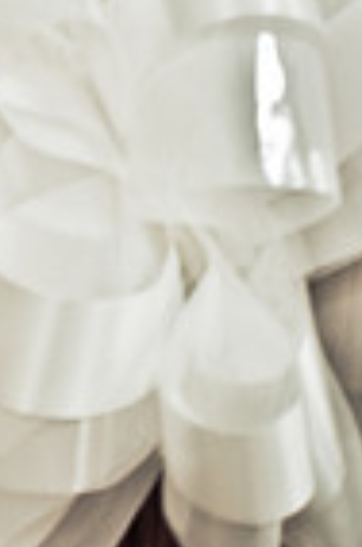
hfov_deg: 8.0
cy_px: 23
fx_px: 2525
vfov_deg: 12.2
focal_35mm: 167
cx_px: -187
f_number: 3.5
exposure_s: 1/3
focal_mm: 35
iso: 200
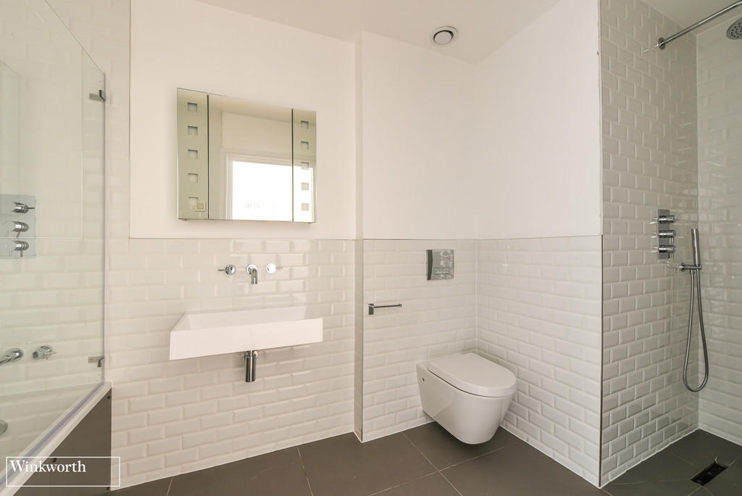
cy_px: 248
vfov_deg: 81.3
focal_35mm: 14
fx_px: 289
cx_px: 371
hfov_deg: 104.2
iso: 320
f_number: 8
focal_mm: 14
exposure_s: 1/1.3
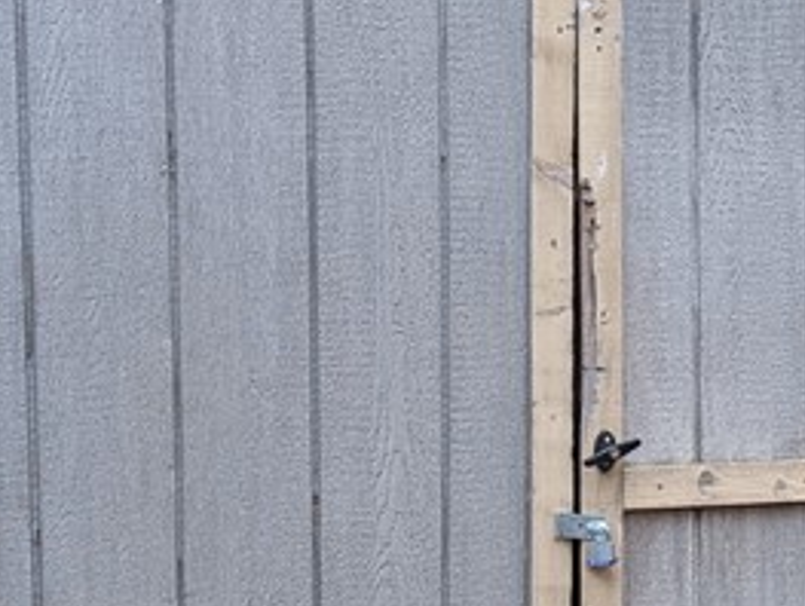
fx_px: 2166
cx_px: 776
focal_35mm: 93
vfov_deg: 15.9
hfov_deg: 20.5
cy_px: 401
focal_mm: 6.9
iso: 106
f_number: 1.68
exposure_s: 1/23.8
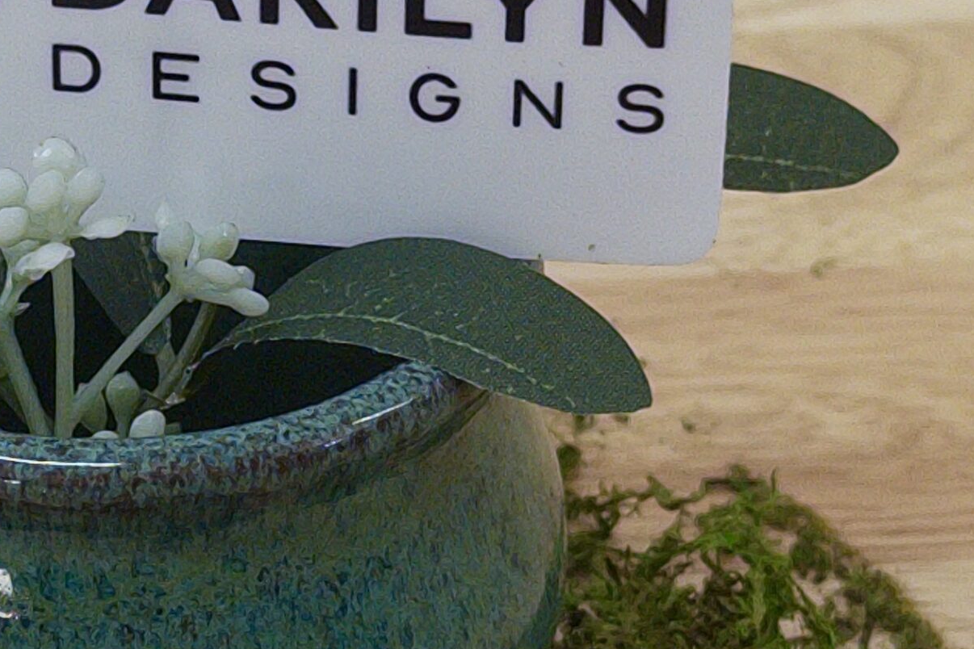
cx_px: 105
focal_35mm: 53
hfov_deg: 35.4
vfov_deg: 25.5
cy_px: 385
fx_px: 1434
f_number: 1.78
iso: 64
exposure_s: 1/120
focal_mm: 6.76
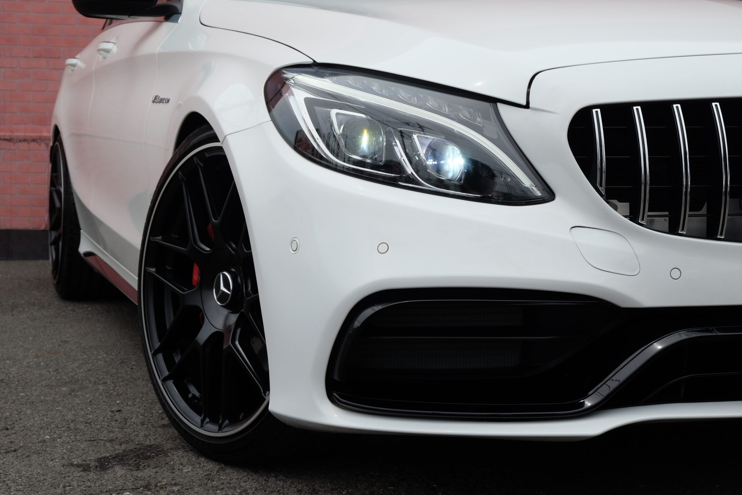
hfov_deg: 32.4
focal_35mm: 62
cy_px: 249
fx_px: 1278
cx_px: 398
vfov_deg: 21.9
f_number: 10
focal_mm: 37.4
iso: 400
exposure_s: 1/350
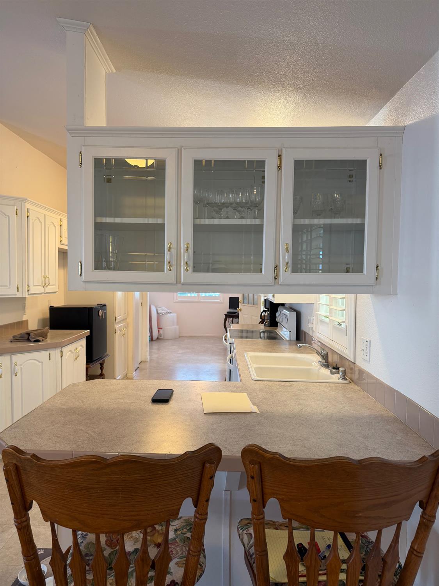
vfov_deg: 71.6
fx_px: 406
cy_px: 293
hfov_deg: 56.8
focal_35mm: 24
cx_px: 220
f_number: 1.78
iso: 160
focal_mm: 6.76
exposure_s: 1/60
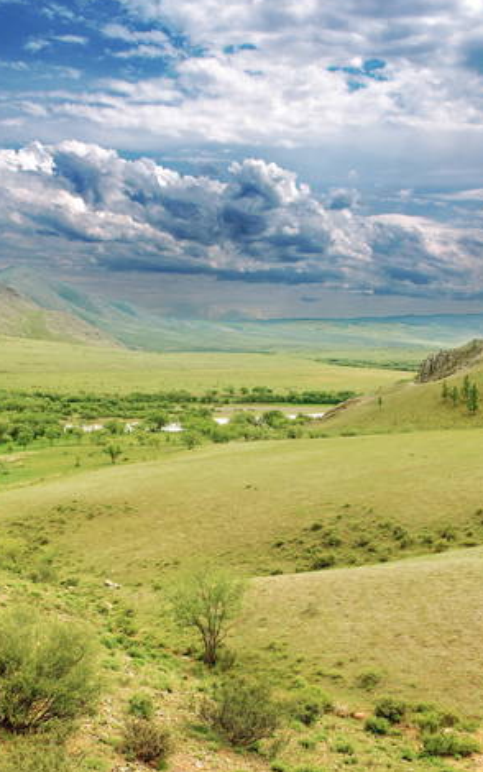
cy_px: 386
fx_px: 837
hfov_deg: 32.2
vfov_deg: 49.5
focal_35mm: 40
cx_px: 230
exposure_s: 1/250
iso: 160
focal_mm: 17
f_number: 11
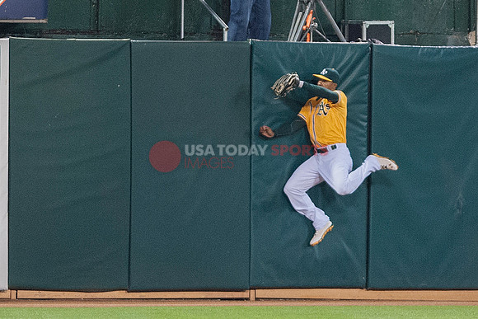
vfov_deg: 4.6
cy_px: 160
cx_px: 239
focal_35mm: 300
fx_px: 3984
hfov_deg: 6.9
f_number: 2.8
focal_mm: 300
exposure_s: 1/640
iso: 2500
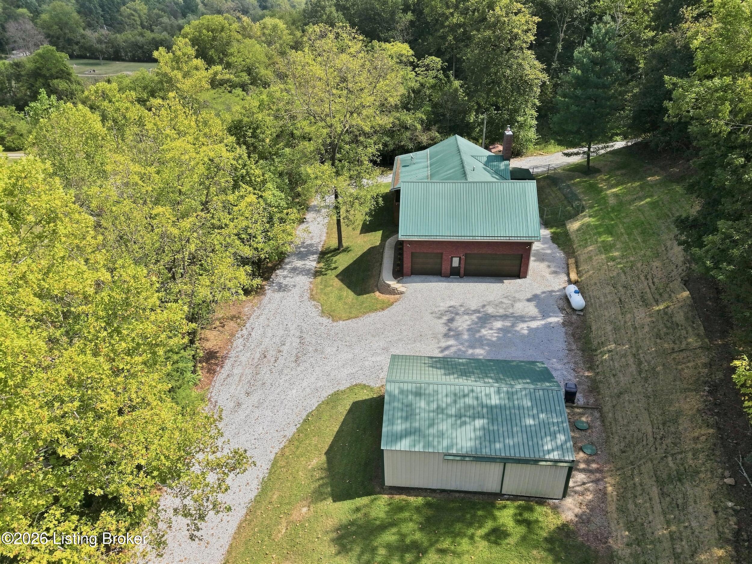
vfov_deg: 56.8
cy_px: 282
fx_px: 521
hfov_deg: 71.6
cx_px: 376
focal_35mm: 24
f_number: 1.8
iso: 290
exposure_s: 1/3000
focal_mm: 8.7
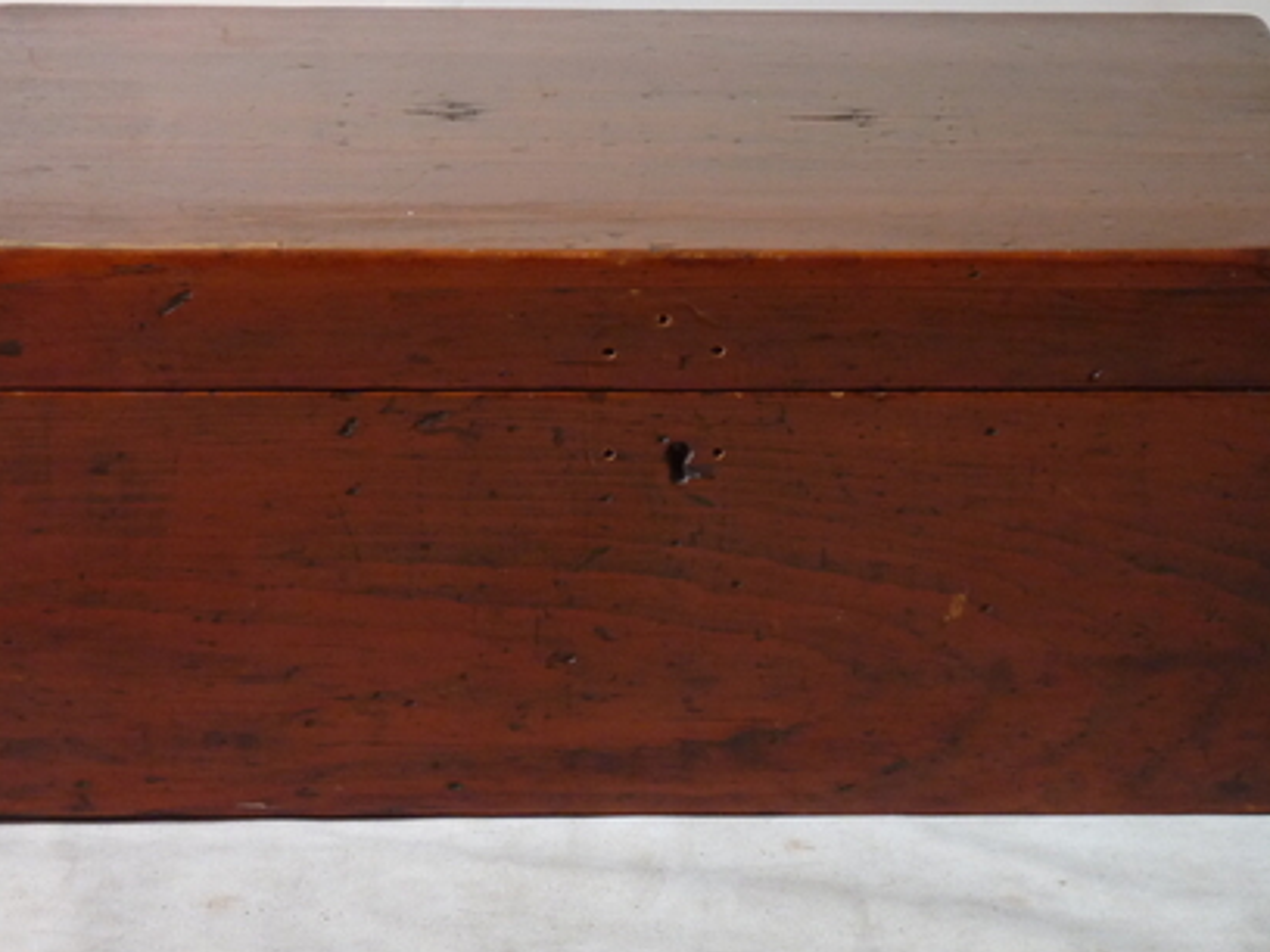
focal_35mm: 153
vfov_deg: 9.7
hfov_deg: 12.9
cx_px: 731
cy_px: 594
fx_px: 5613
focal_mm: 17
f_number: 4.3
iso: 250
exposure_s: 1/50
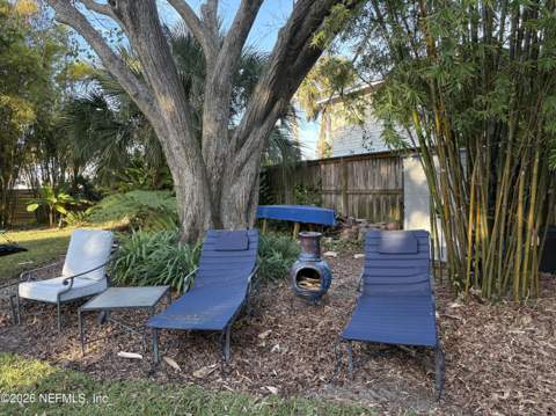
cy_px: 208
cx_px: 278
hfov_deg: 67.4
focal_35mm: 26
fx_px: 417
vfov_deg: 53.0
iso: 100
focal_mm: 5.96
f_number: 1.6
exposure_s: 1/238
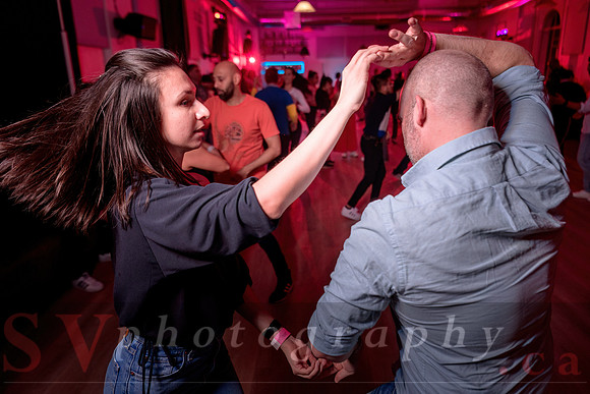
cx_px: 308
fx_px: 417
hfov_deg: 70.5
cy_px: 192
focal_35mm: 25
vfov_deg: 50.5
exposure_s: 1/60
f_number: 2.8
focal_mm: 24
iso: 400
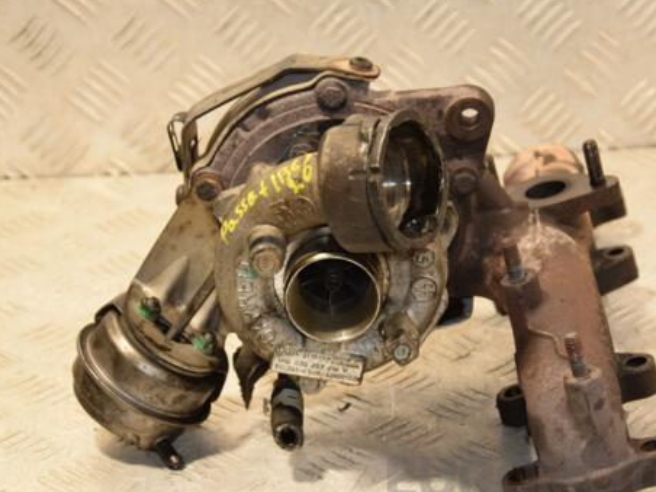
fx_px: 2539
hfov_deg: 14.7
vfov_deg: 11.1
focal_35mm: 134
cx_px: 360
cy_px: 284
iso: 800
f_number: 5.3
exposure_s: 1/125
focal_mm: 70
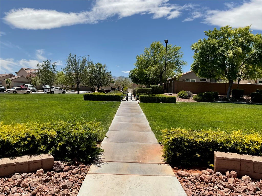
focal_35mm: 29
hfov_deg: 61.7
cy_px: 98
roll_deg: -3.0
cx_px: 131
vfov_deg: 48.2
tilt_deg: -2.6
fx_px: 219
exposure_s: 1/2667
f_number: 1.8
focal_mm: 3
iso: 16
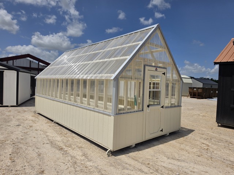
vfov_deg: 58.9
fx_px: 155
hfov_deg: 73.9
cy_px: 88
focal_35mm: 23
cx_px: 117
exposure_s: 1/7939
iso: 32
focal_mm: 6.5
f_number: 1.4
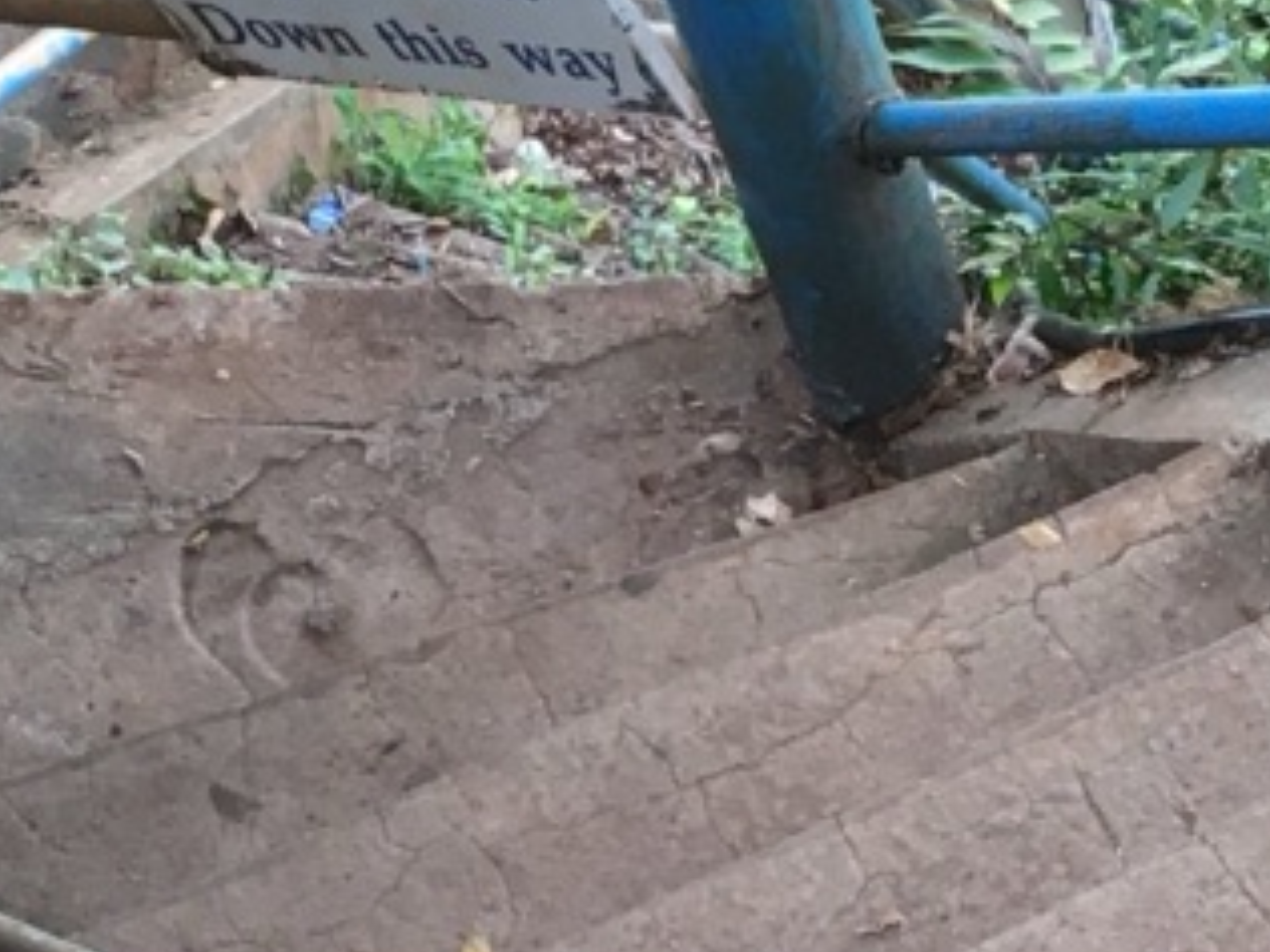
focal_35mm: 147
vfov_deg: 10.1
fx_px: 5393
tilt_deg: -60.1
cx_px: 1330
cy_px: 530
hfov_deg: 13.2
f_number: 2.2
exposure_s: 1/33
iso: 25
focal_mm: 4.15
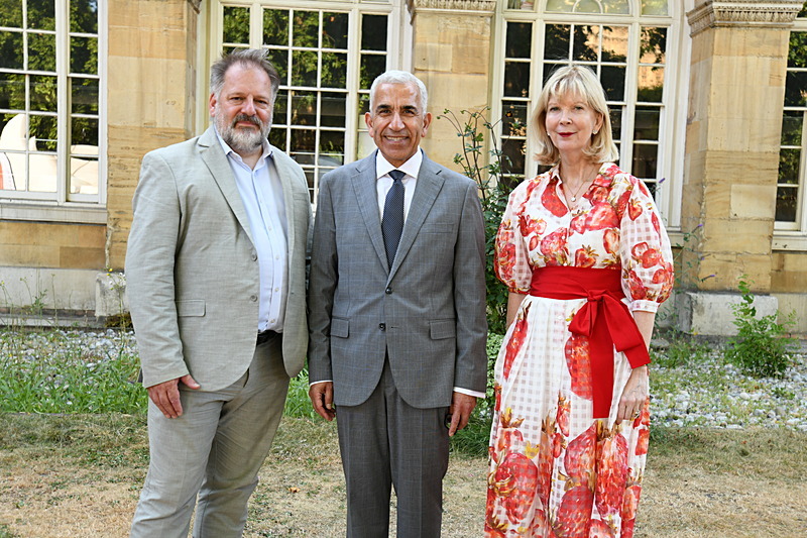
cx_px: 404
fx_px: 1008
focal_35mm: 45
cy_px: 269
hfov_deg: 43.6
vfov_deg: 29.9
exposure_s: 1/60
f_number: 8
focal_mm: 45
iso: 400
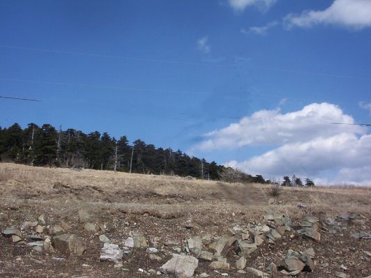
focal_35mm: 39
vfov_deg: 36.8
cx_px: 186
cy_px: 139
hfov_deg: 47.9
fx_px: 418
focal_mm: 6
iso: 100
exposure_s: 1/382
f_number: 8
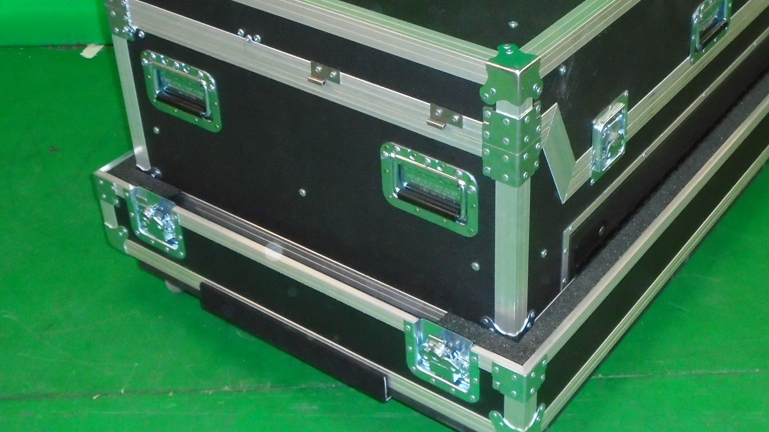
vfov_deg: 20.9
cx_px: 523
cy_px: 112
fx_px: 1162
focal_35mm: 57
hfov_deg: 36.2
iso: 500
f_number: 3.8
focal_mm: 6.4
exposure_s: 1/40
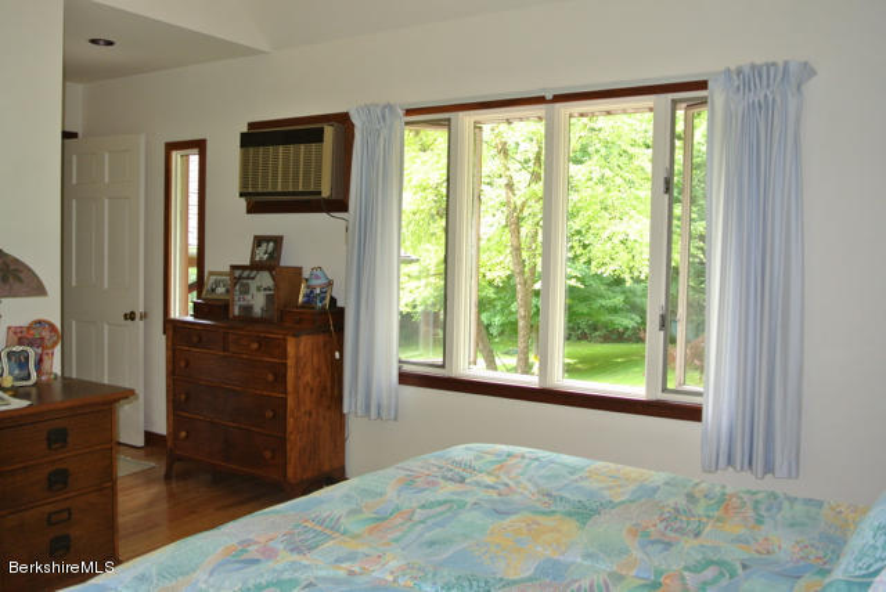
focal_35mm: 31
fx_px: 764
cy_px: 296
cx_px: 443
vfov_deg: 42.4
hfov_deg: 60.2
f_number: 3.8
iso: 320
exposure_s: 1/60
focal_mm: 11.8
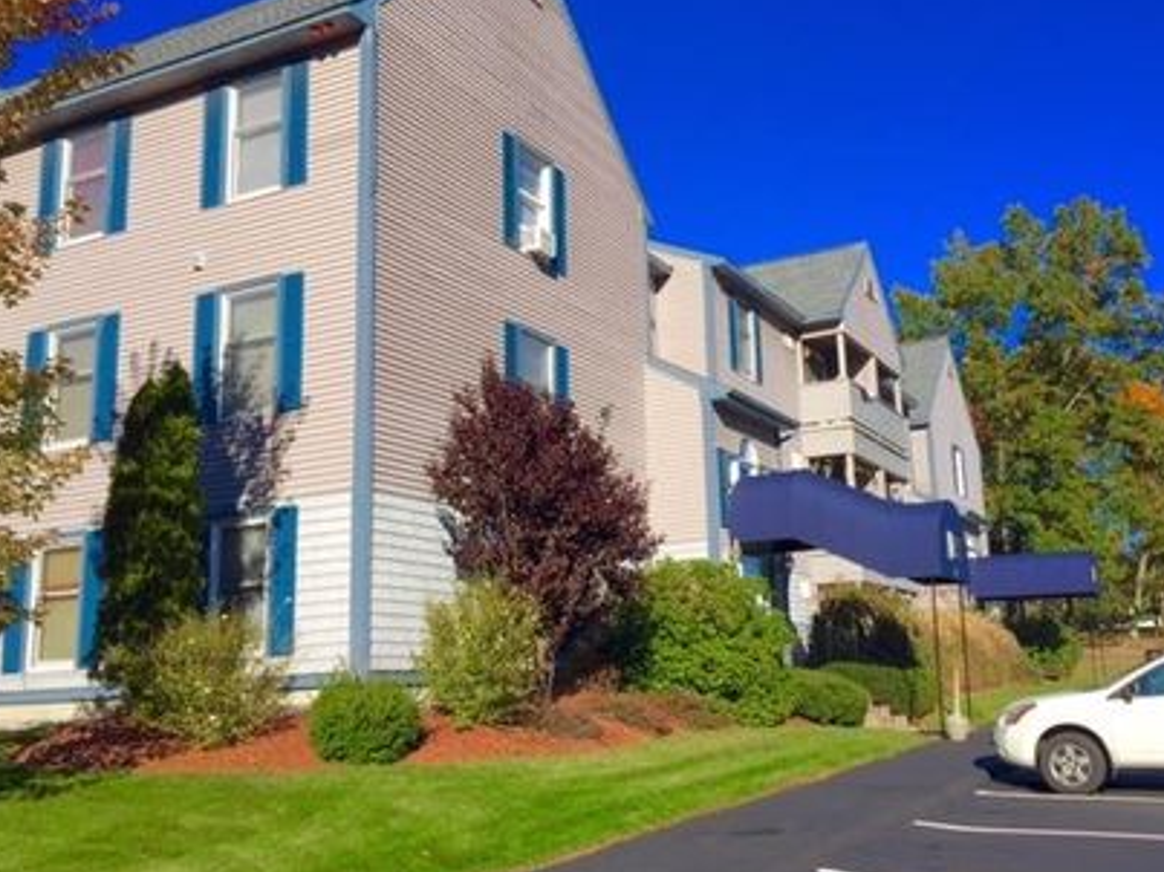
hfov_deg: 51.2
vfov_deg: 39.6
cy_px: 426
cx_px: 653
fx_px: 1210
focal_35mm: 36
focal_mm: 4.15
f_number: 2.2
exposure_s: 1/1883
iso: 32
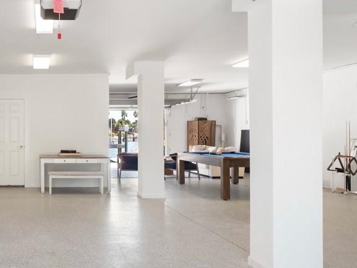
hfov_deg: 44.4
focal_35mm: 39
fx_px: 402
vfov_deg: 36.8
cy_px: 140
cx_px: 49
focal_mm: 7
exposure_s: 1/10
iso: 200
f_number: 7.1
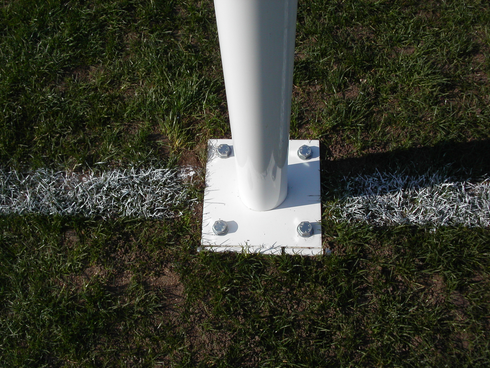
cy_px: 184
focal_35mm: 38
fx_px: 538
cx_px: 245
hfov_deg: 49.0
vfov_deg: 37.7
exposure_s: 1/500
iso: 100
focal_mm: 7.8
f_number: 8
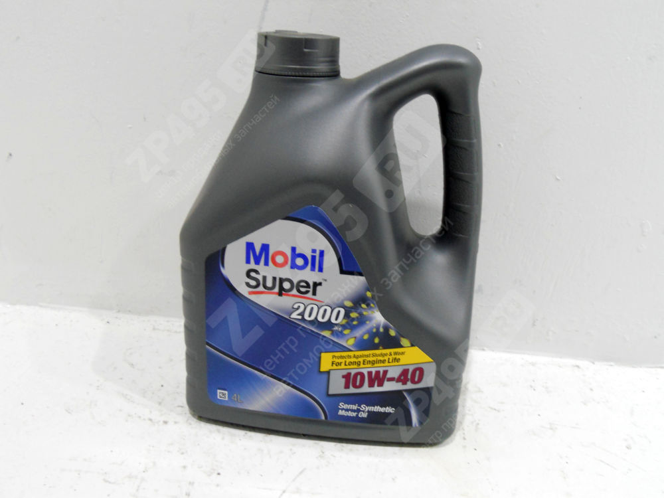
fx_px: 614
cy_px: 249
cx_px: 332
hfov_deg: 56.8
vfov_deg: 44.2
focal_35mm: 32
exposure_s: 1/30
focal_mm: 5.8
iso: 320
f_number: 3.5
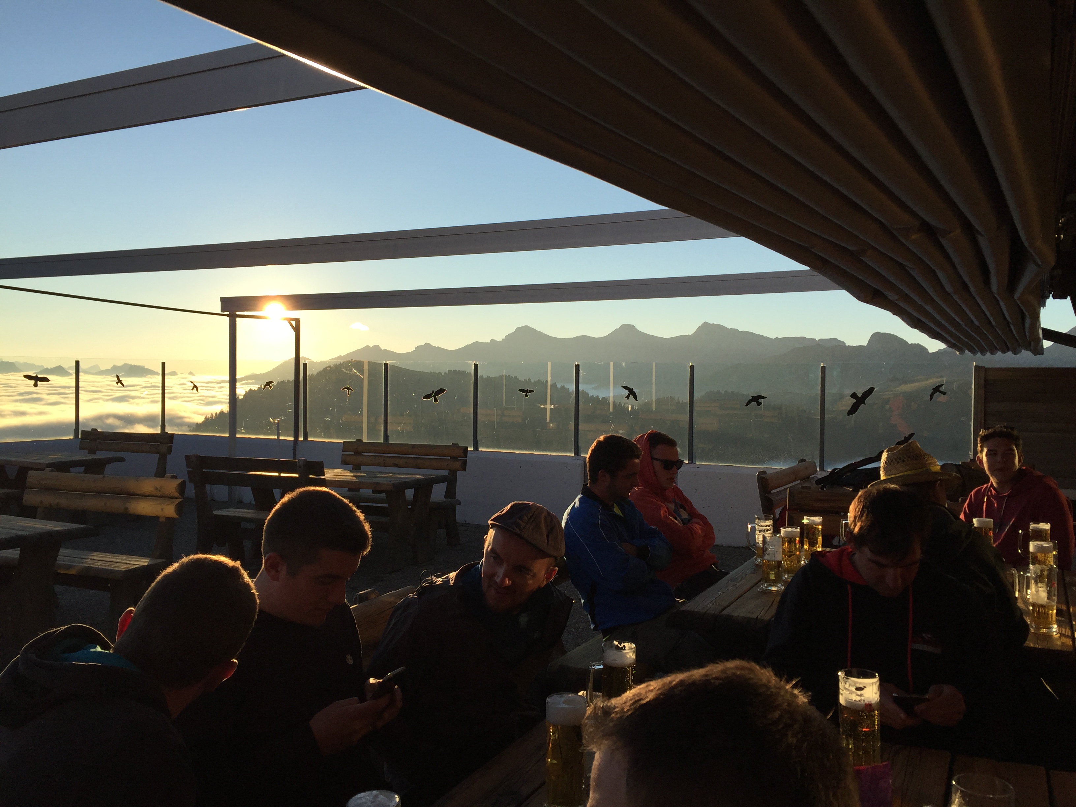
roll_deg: -1.3
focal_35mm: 29
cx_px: 538
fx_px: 901
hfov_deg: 61.7
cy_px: 404
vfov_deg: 48.2
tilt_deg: -3.7
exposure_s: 1/1721
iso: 32
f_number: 2.2
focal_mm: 4.15
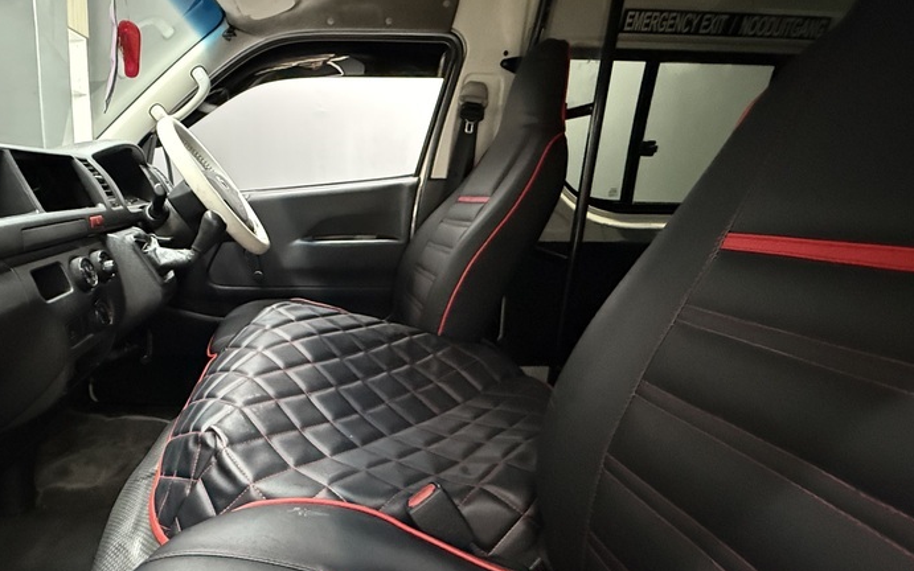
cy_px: 272
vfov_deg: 55.0
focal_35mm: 22
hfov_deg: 78.5
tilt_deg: -9.4
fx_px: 548
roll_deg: -2.0
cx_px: 353
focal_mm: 2.22
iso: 1250
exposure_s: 1/40
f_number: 2.2
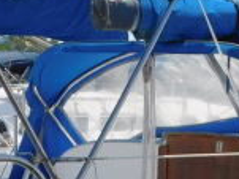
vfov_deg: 9.2
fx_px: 1097
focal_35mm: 159
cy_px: 225
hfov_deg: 12.4
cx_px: 169
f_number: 3.2
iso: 125
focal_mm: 5.3
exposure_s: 1/1250
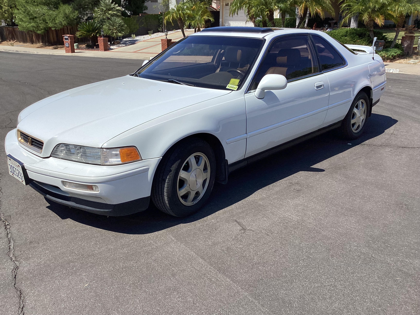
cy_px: 158
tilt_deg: -19.7
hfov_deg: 58.4
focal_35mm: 31
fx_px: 376
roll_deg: +0.2
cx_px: 210
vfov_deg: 45.4
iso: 25
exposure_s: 1/1942
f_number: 2.4
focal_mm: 3.3
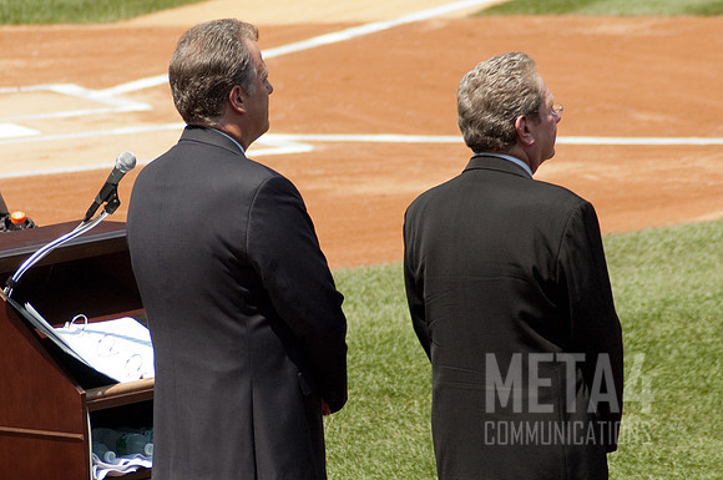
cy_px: 278
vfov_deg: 3.7
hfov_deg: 5.6
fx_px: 7398
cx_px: 284
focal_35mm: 369
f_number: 7.1
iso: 320
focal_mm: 180
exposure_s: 1/800
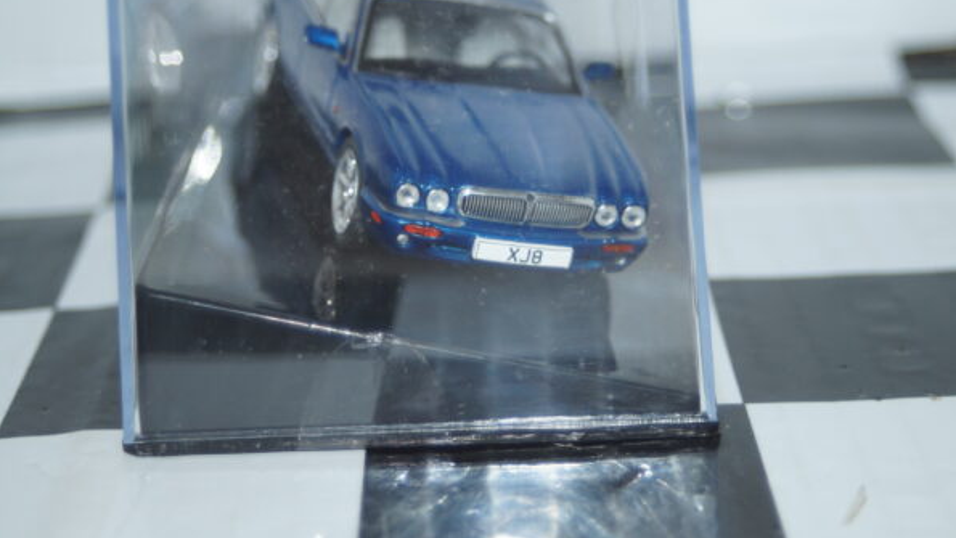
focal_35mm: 95
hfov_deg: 22.4
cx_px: 480
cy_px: 247
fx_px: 2409
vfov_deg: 12.7
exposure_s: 1/60
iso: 250
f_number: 5.6
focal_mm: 60
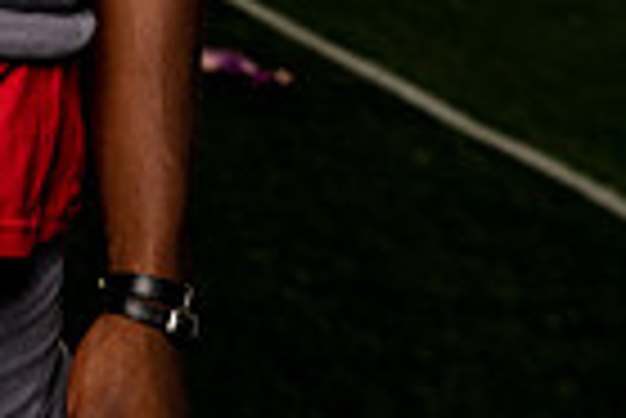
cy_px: -544
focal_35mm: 175
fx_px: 3046
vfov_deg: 7.4
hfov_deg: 11.6
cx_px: -18
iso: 200
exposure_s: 1/500
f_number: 5.6
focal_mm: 54
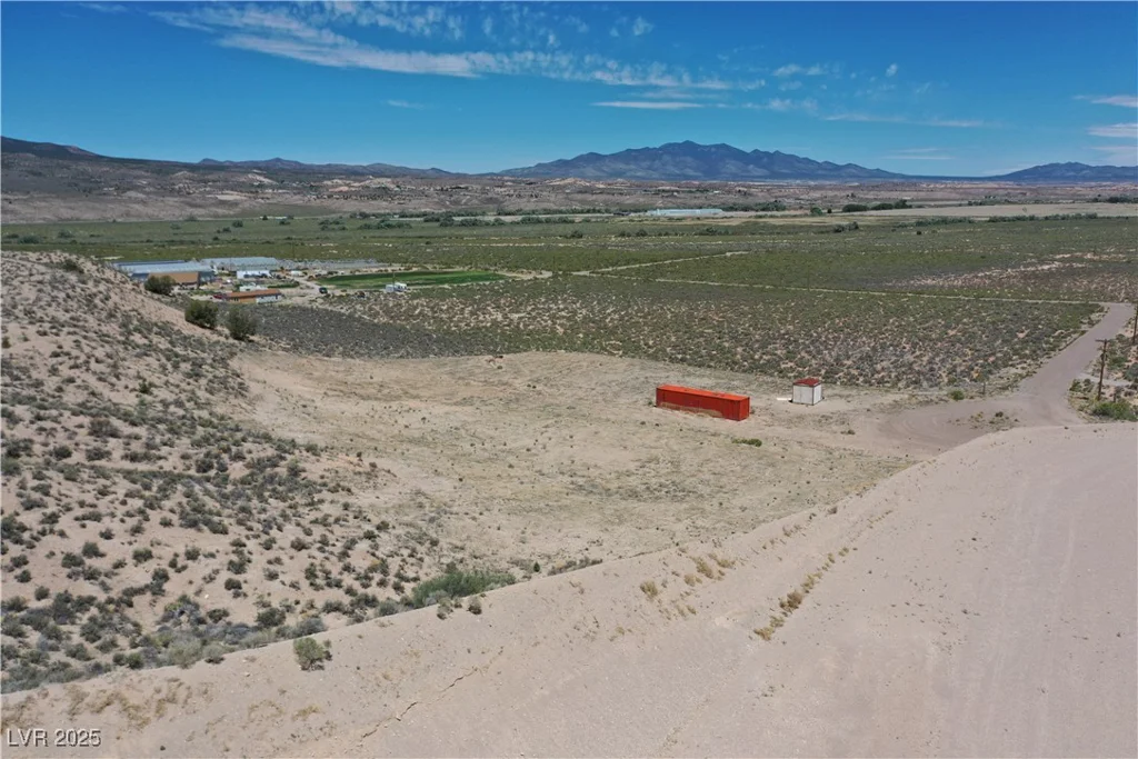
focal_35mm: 28
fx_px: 885
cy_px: 380
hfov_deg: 65.5
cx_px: 569
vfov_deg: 46.4
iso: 100
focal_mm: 10.26
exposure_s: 1/2500
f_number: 3.5
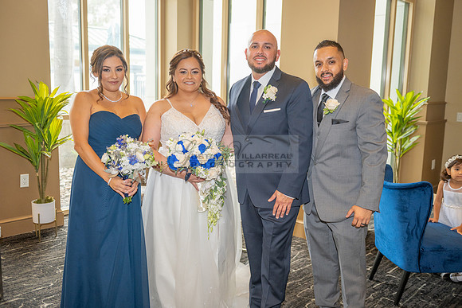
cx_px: 231
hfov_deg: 54.4
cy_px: 154
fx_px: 449
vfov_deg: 37.9
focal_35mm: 35
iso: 500
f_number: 3.2
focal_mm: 35
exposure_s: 1/160
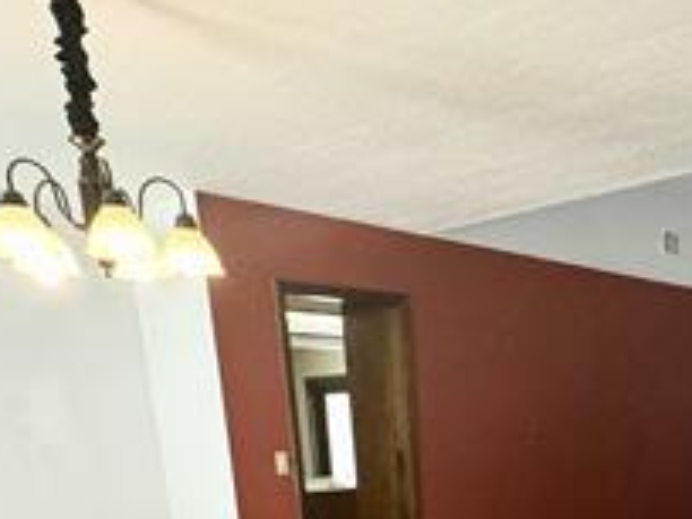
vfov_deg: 25.9
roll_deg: +0.9
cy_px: 743
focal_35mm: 44
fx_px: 880
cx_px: 546
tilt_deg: -20.8
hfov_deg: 41.3
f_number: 2.2
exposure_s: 1/60
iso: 200
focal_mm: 2.22
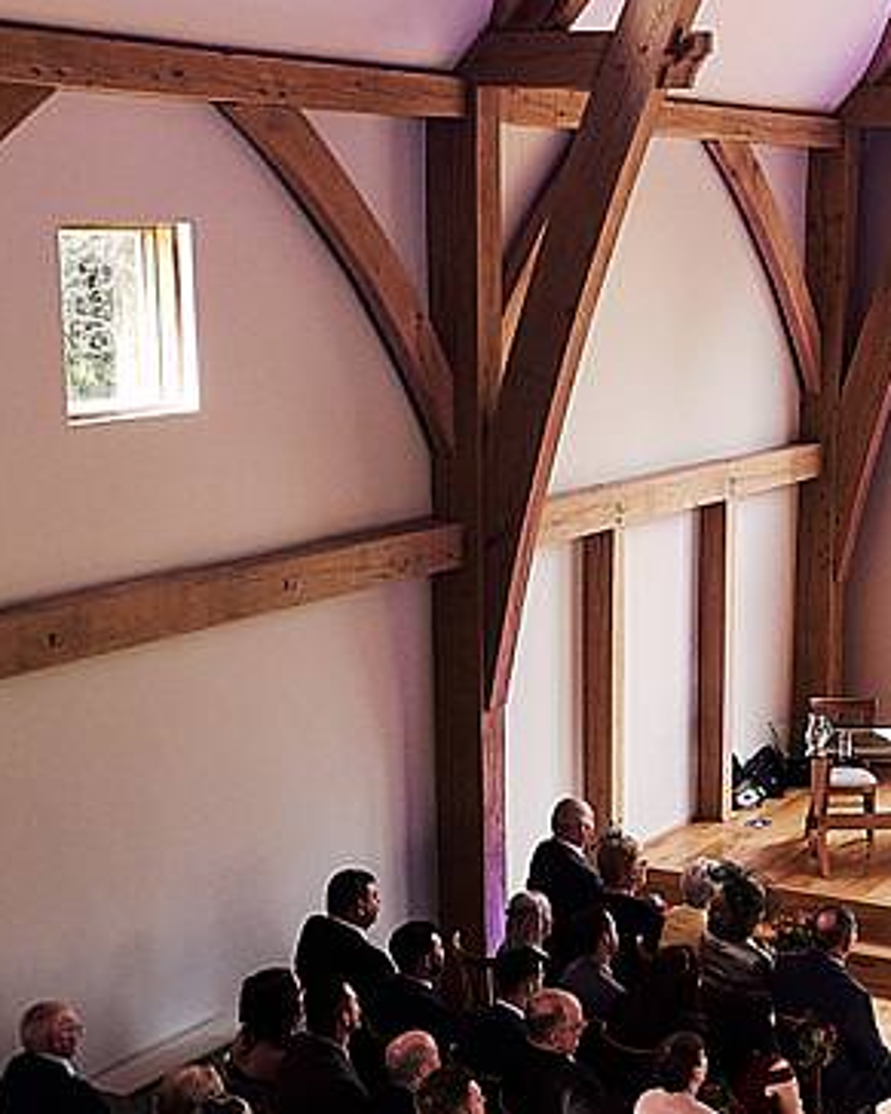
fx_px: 2045
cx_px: 735
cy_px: 771
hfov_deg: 24.1
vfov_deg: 30.2
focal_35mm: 62
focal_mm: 16
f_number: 4.5
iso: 800
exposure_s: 1/125
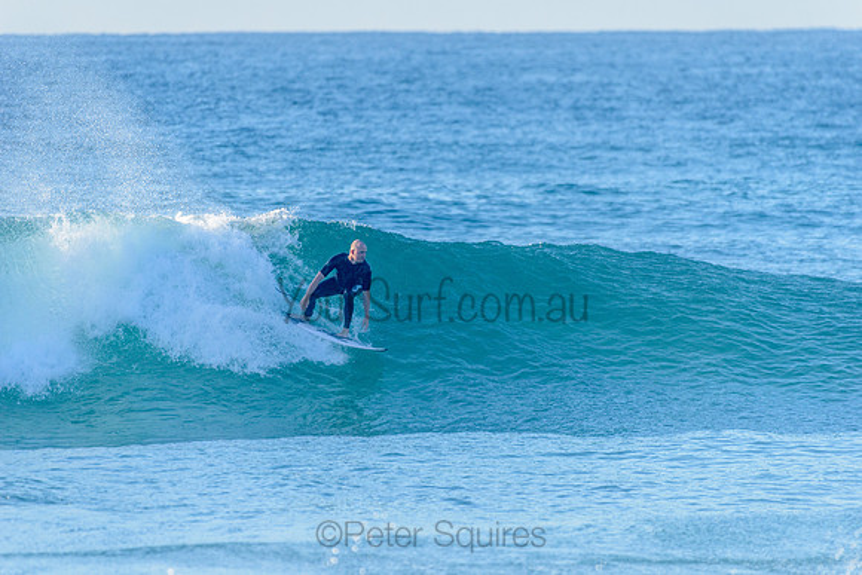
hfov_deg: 4.1
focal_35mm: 500
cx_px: 431
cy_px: 288
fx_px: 11974
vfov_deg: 2.8
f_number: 5.6
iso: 450
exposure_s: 1/2000
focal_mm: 500
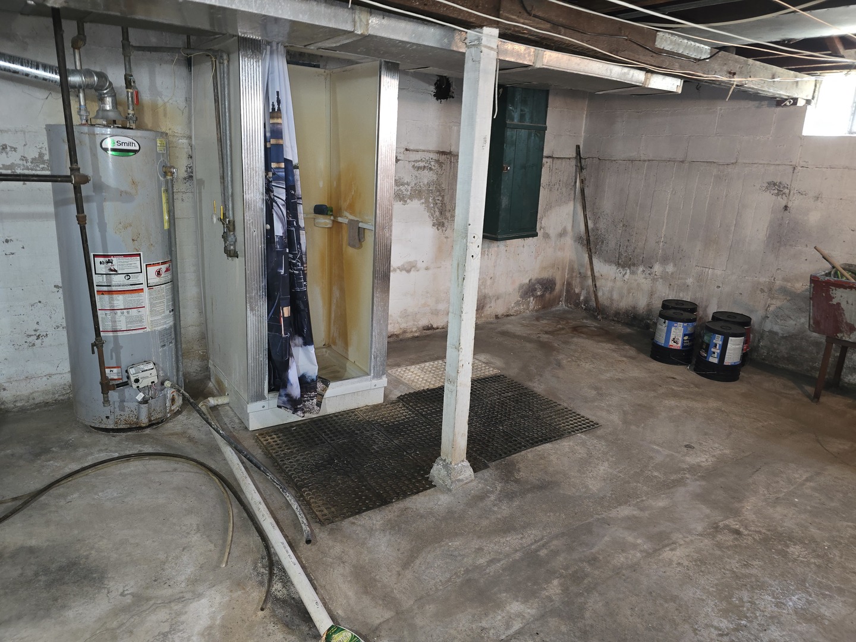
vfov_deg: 58.9
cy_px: 321
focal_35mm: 23
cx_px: 428
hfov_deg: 73.9
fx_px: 569
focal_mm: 6.3
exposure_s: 1/12
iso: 160
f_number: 1.7
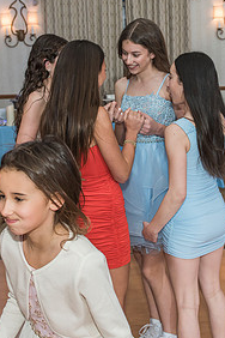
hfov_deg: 26.5
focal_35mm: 51
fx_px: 478
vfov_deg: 38.4
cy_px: 111
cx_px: 128
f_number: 4
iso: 800
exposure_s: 1/100
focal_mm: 24
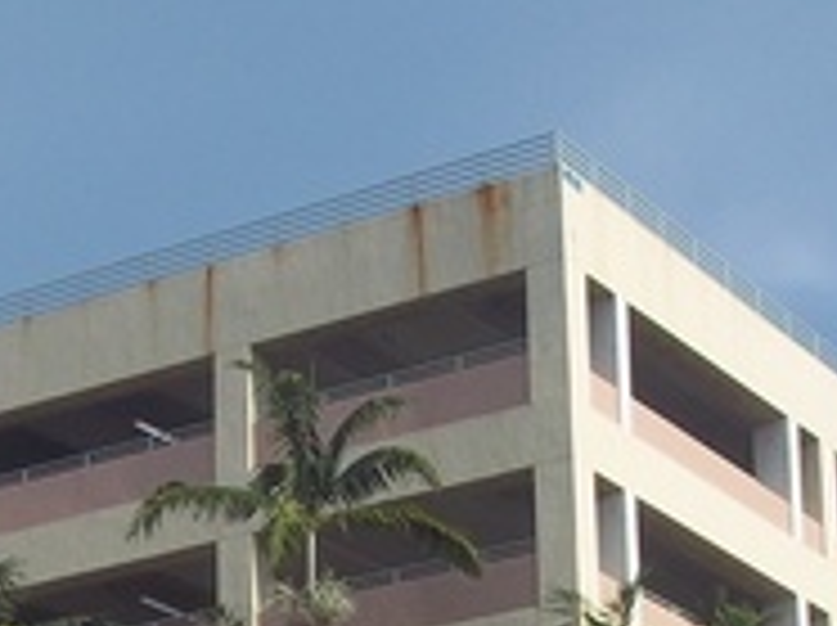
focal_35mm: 124
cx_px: 230
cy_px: 964
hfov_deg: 15.9
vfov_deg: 11.4
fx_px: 2994
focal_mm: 6.5
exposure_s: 1/250
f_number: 8
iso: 80
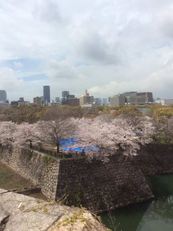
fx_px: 214
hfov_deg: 44.1
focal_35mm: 32
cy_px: 116
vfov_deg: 56.9
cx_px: 86
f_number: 2.4
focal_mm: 3.3
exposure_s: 1/3012
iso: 32
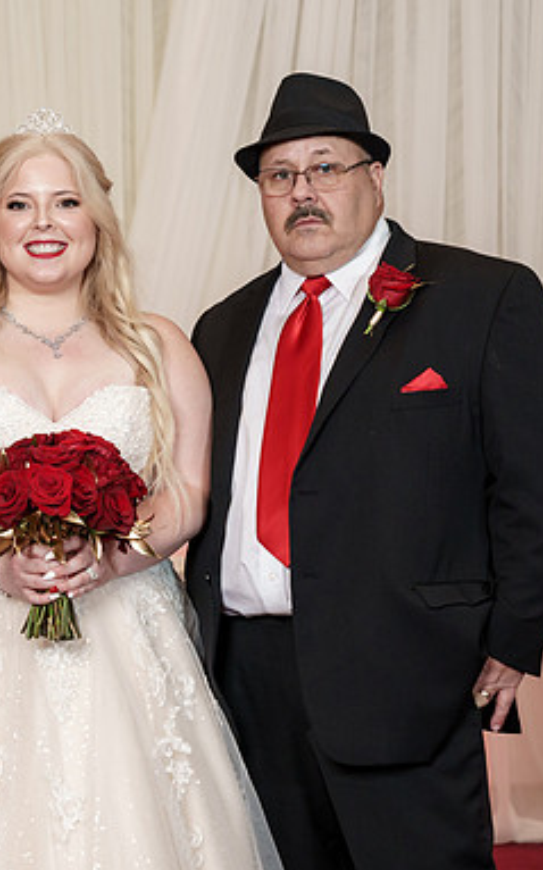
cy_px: 437
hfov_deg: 12.4
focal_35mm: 105
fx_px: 2489
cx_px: 50
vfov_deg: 19.8
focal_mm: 68
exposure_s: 1/160
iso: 2000
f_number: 4
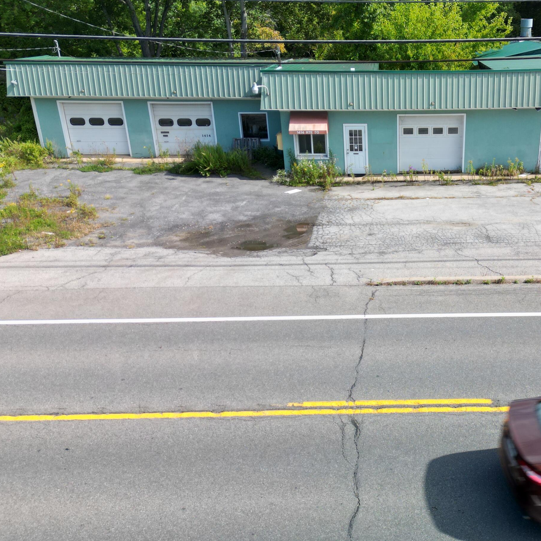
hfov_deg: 45.7
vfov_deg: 47.2
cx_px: 401
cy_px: 260
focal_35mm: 35
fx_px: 619
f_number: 1.7
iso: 100
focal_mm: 6.72
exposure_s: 1/160
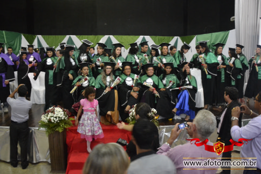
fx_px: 225
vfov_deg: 42.3
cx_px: 127
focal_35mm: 31
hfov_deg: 60.3
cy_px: 85
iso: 3200
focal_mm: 20
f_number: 4.5
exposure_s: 1/30
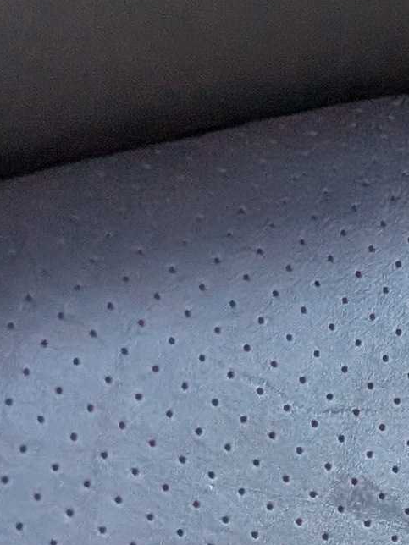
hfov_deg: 7.7
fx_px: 2347
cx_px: 1500
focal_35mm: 149
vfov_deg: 13.1
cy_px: 552
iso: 32
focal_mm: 4.53
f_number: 1.7
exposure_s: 1/211
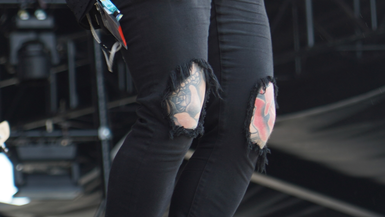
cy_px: -167
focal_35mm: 329
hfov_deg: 6.6
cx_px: 202
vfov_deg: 3.7
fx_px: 3358
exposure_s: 1/160
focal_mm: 105
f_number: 4.5
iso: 100
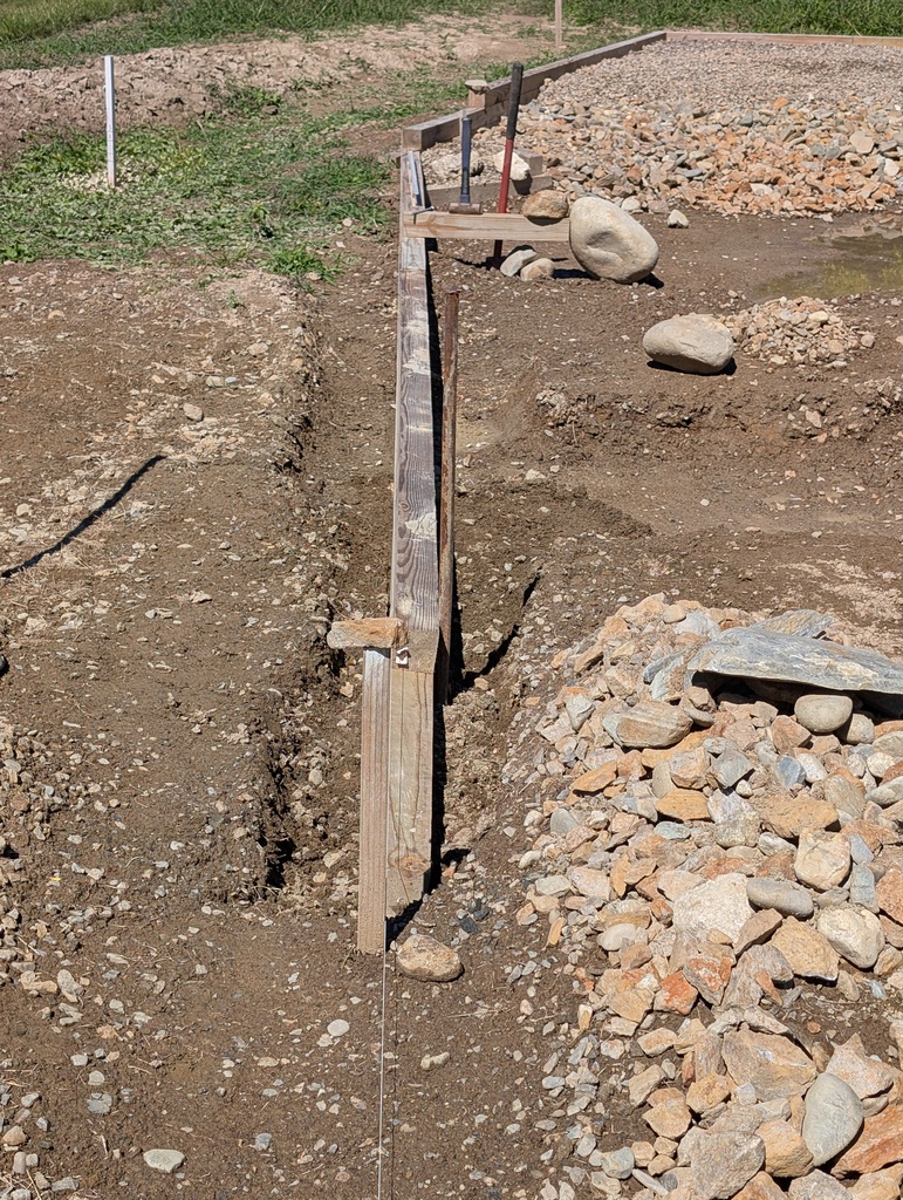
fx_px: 1700
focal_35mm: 49
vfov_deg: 38.9
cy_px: 600
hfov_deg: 29.7
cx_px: 452
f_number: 1.68
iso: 20
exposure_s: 1/1255
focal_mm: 6.9
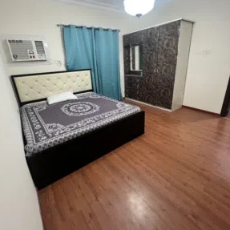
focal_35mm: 16
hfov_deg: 87.4
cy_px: 106
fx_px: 120
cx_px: 111
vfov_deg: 87.3
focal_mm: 1.57
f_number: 1.8
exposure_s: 1/50
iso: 500
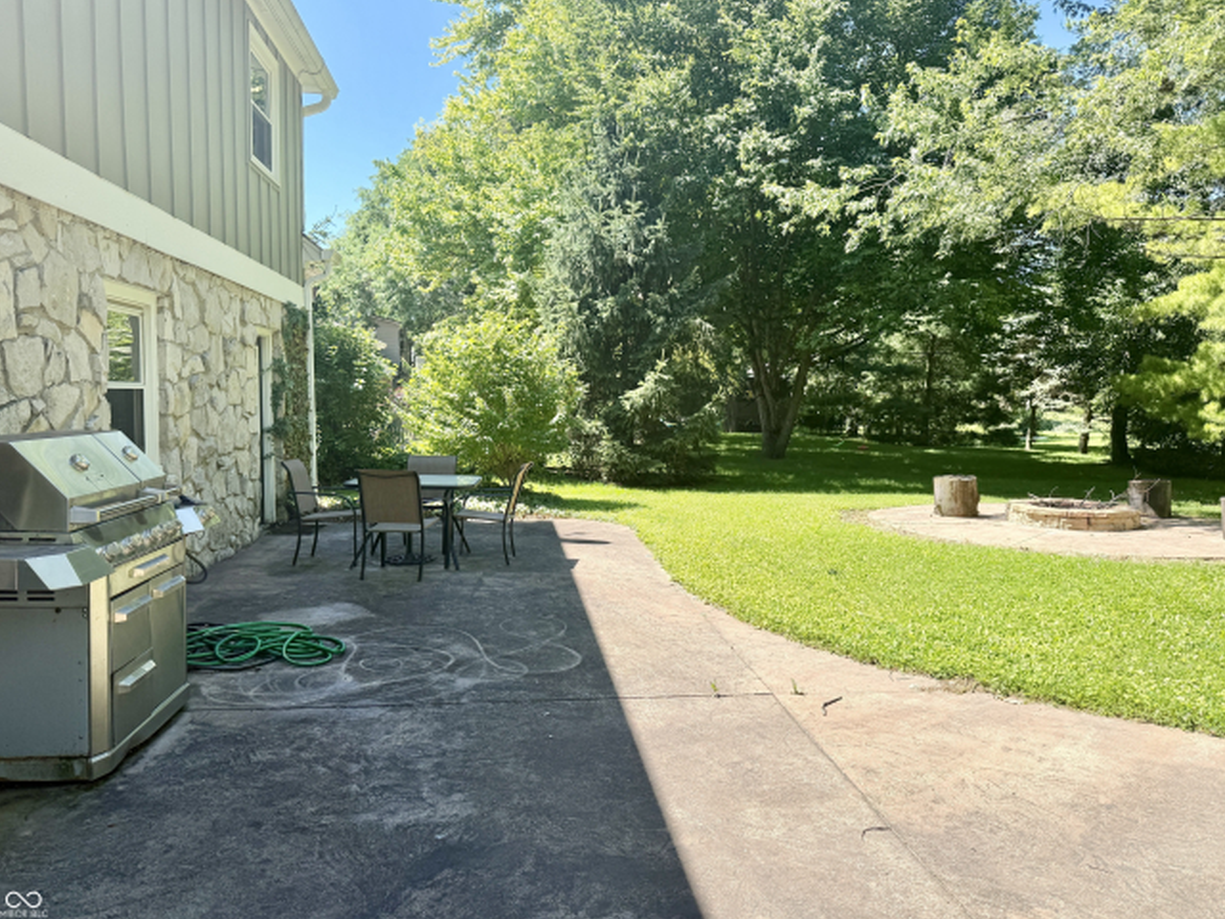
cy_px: 450
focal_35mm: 25
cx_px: 625
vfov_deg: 54.9
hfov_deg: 69.4
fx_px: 885
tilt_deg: -3.8
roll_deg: +0.5
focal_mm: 6.76
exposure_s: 1/1689
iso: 80
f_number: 1.78
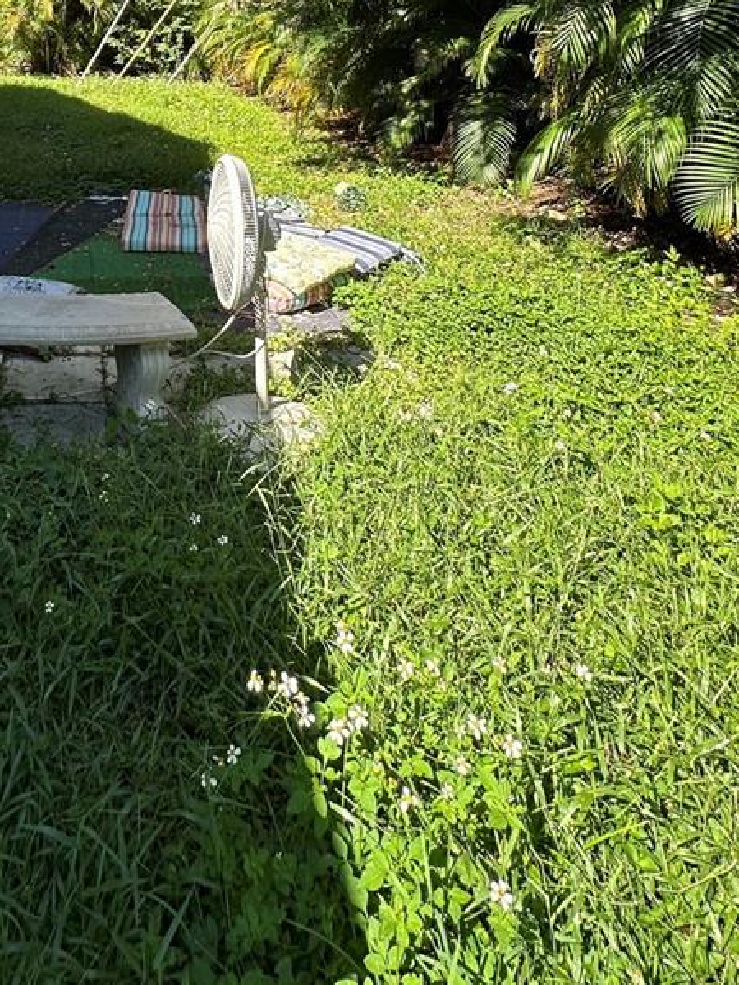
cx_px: 133
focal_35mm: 28
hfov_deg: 46.7
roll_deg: -2.1
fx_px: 797
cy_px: 10
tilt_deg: +0.0
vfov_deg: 51.5
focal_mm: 2.22
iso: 50
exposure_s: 1/430
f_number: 2.2
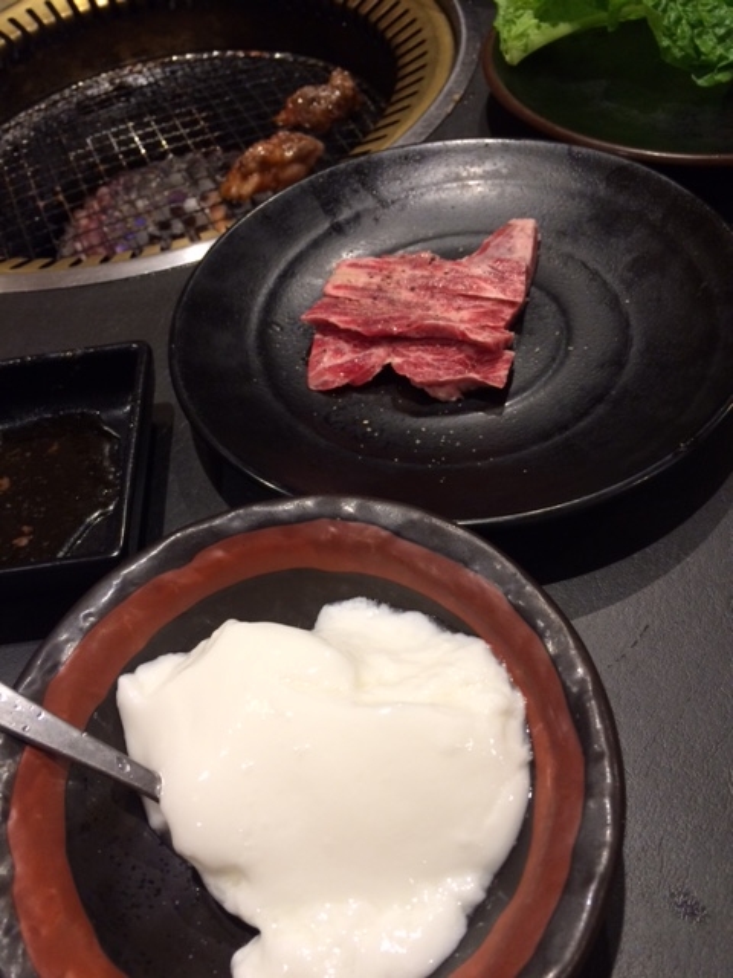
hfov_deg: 48.2
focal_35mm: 29
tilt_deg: -50.7
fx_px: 819
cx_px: 366
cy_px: 489
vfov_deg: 61.7
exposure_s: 1/30
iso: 100
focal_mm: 4.15
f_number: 2.2
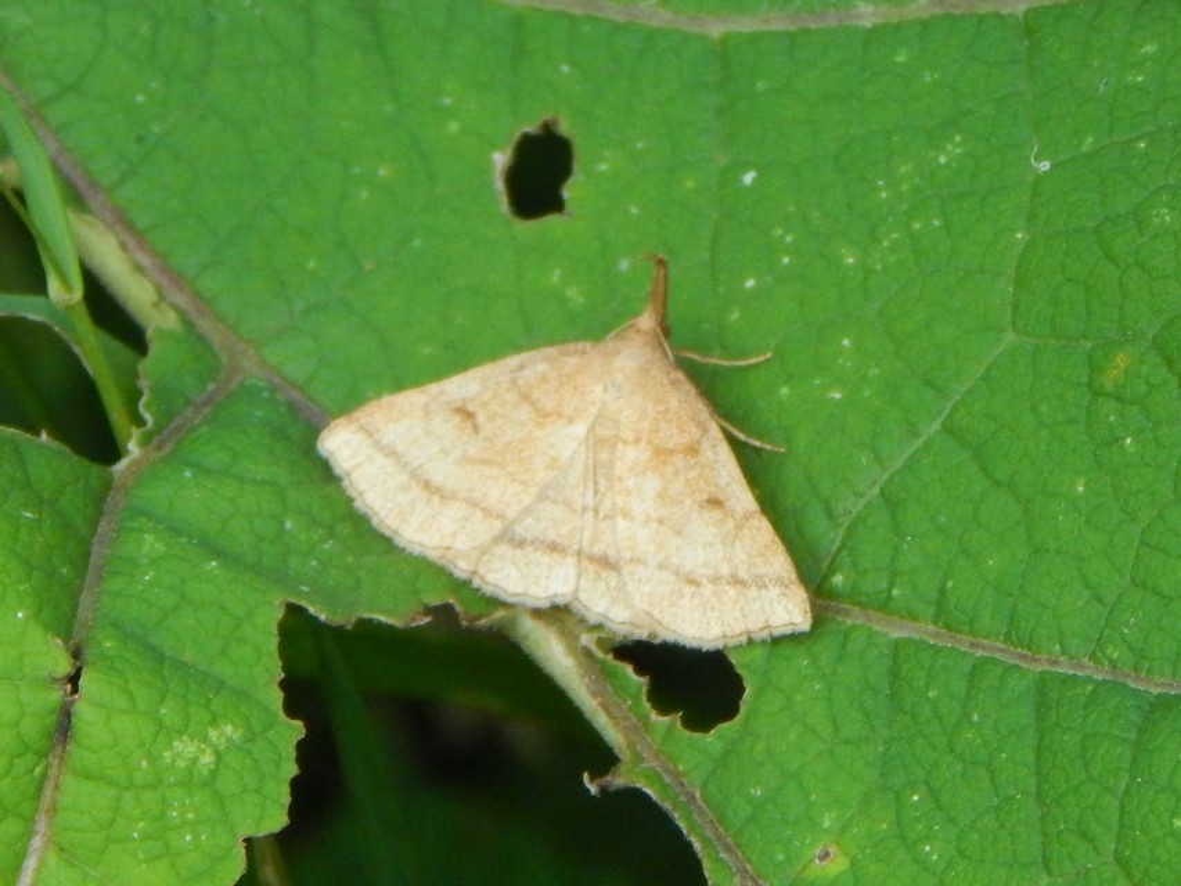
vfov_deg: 6.4
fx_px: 7916
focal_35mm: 232
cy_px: 443
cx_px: 590
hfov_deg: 8.5
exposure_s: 1/200
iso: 400
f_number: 5.6
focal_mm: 41.7
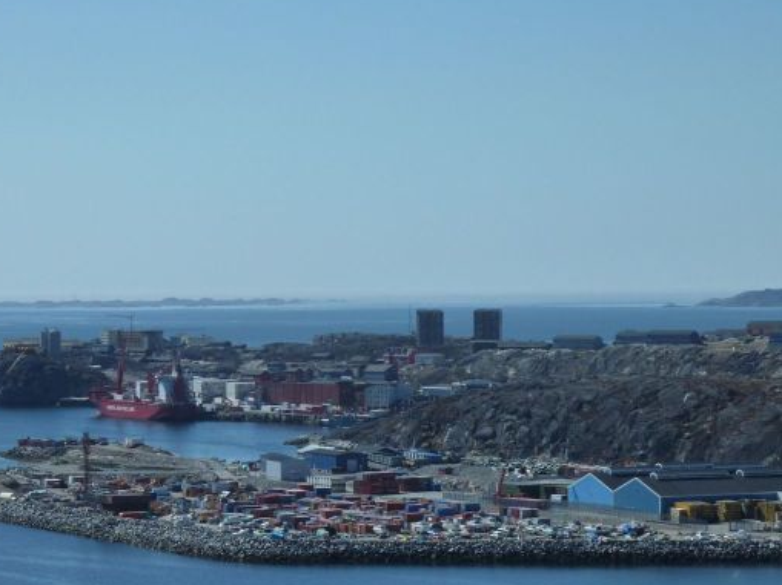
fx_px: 3409
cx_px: 273
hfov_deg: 13.1
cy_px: 243
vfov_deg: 9.8
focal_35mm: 151
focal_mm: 15.8
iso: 125
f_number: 5.6
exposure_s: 1/1000
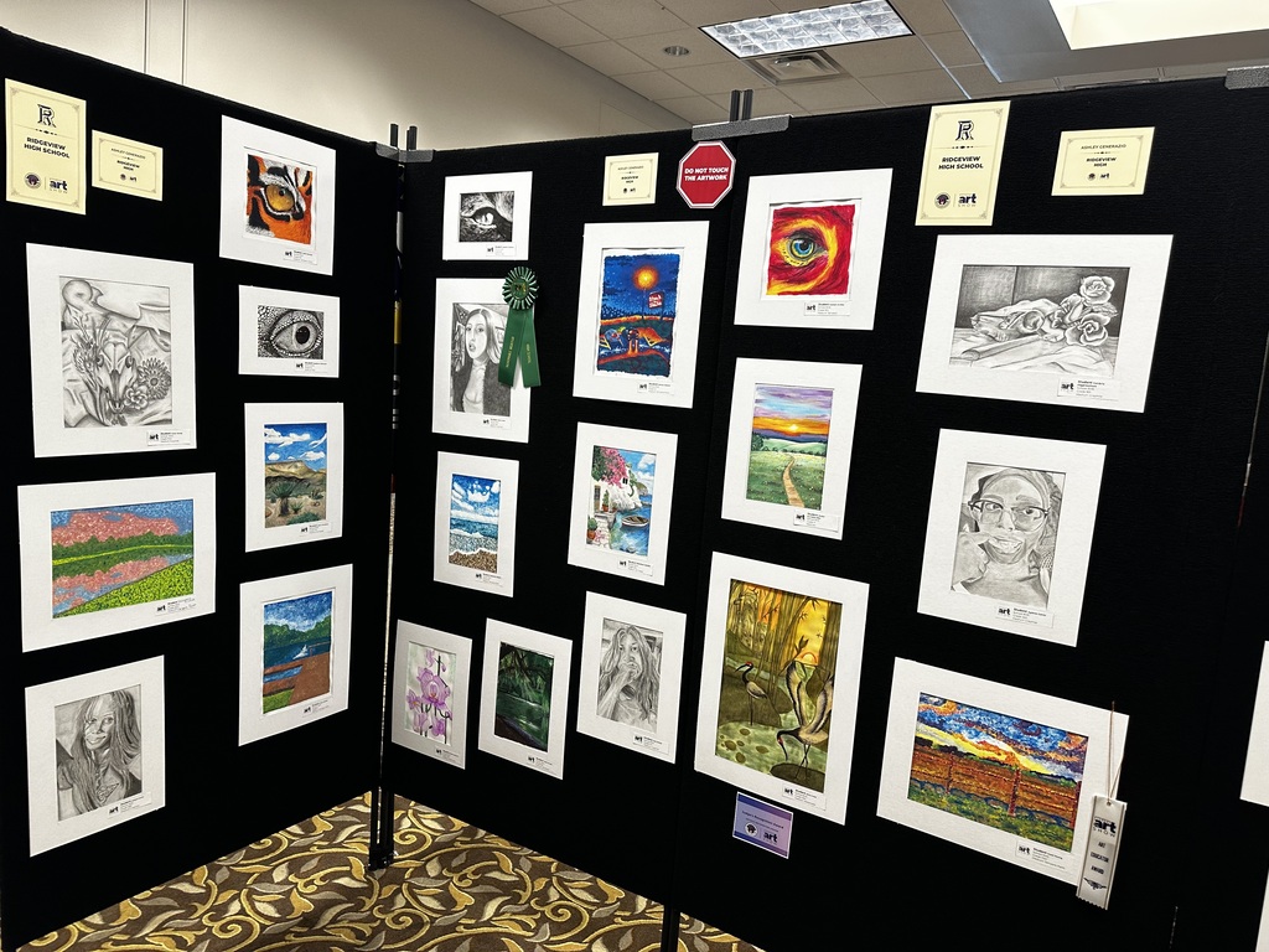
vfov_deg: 56.8
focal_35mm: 24
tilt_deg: -6.8
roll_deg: -4.5
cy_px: 476
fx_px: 880
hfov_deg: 71.6
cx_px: 634
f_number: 1.78
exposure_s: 1/60
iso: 160
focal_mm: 6.86
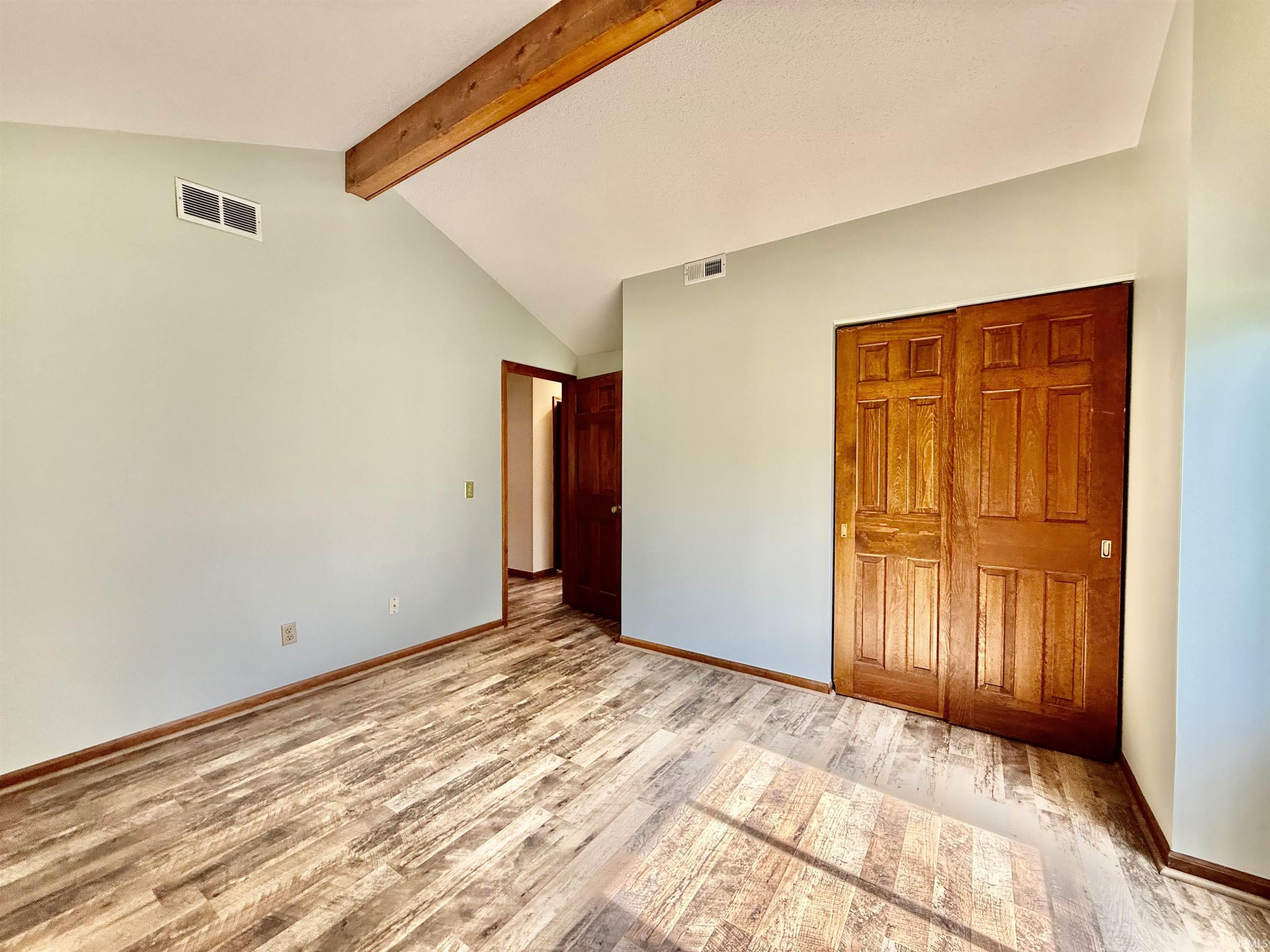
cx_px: 635
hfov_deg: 102.1
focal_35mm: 14
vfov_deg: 85.7
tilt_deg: +0.2
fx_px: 514
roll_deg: +0.1
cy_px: 476
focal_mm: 2.22
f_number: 2.2
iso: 200
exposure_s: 1/99
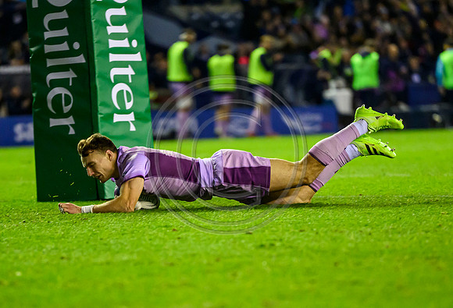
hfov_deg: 5.7
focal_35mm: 359
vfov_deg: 3.9
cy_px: 192
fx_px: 4546
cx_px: 256
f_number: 2.8
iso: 5000
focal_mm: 200
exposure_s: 1/1000
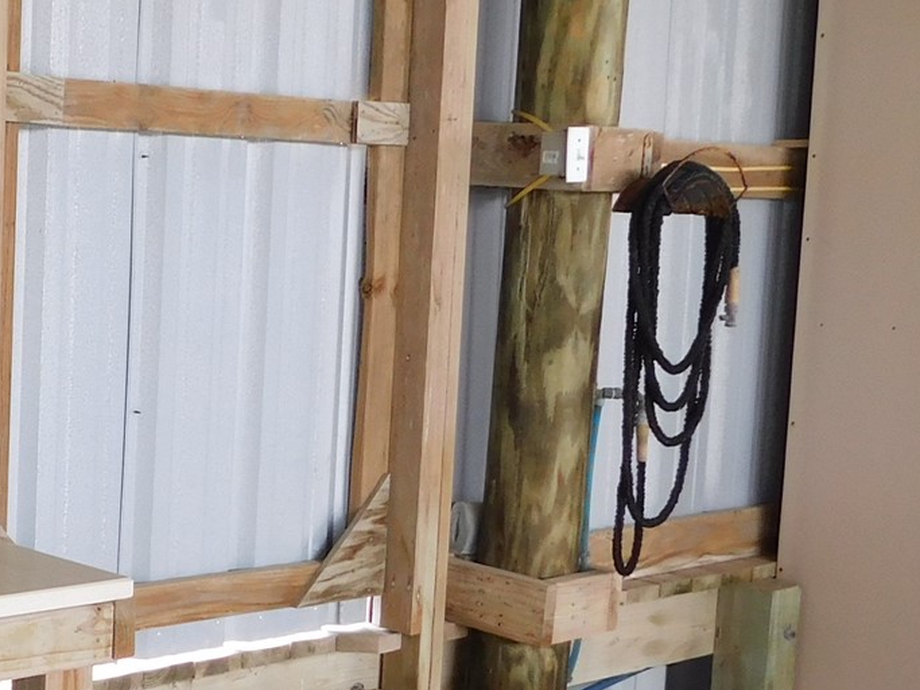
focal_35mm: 69
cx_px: -121
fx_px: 1834
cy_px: 408
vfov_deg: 21.3
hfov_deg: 25.8
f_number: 3
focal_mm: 4
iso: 125
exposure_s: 1/50
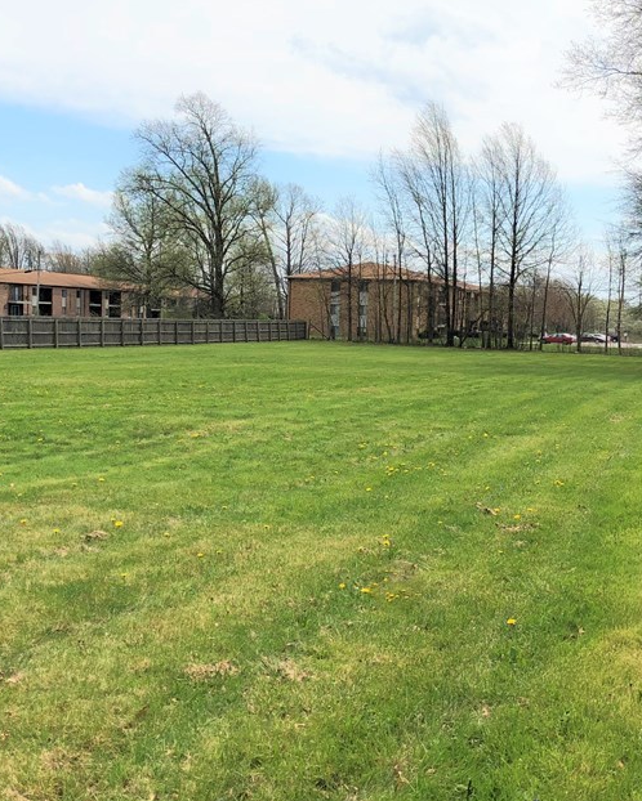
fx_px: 1068
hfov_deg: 33.4
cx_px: 294
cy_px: 388
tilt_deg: -4.4
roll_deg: -2.0
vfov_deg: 41.1
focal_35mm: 45
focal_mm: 3.99
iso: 20
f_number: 1.8
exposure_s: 1/2525
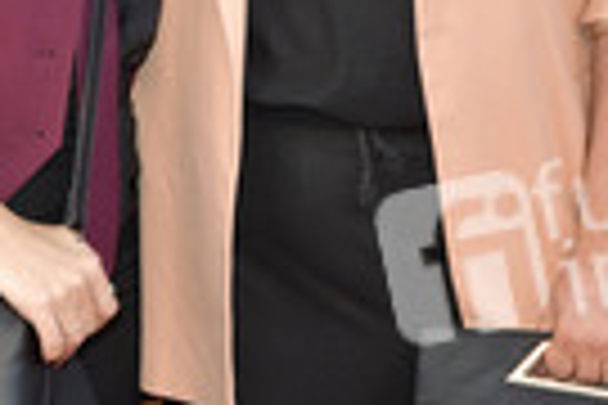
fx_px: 3107
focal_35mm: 184
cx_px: 198
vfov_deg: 7.4
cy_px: 14
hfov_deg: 11.2
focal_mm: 62
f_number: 6.3
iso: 1250
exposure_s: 1/250
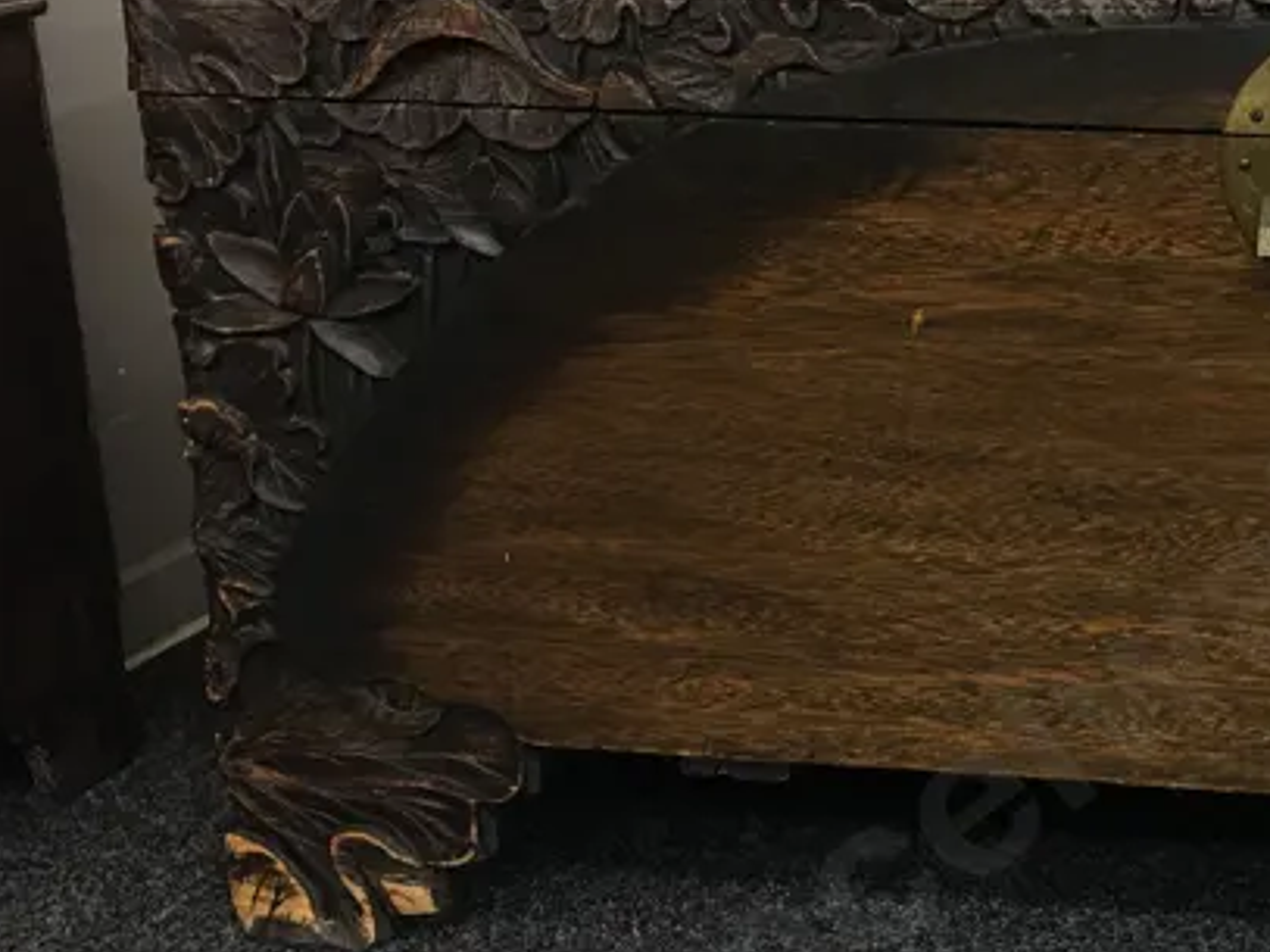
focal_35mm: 73
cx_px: 1476
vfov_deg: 20.2
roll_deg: -1.6
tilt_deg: -14.7
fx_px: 2677
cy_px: 437
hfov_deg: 24.5
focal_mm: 4.15
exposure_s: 1/17
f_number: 2.2
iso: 64
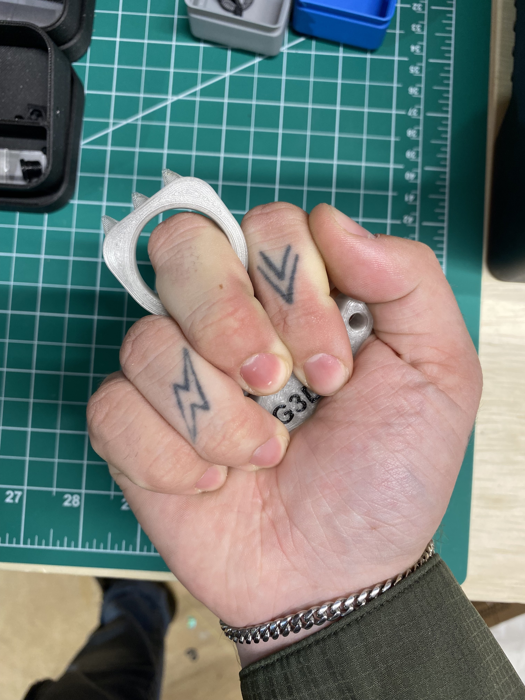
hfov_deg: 53.1
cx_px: 262
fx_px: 526
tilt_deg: -86.1
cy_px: 350
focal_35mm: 26
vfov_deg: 67.3
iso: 80
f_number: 1.8
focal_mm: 4.25
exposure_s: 1/60
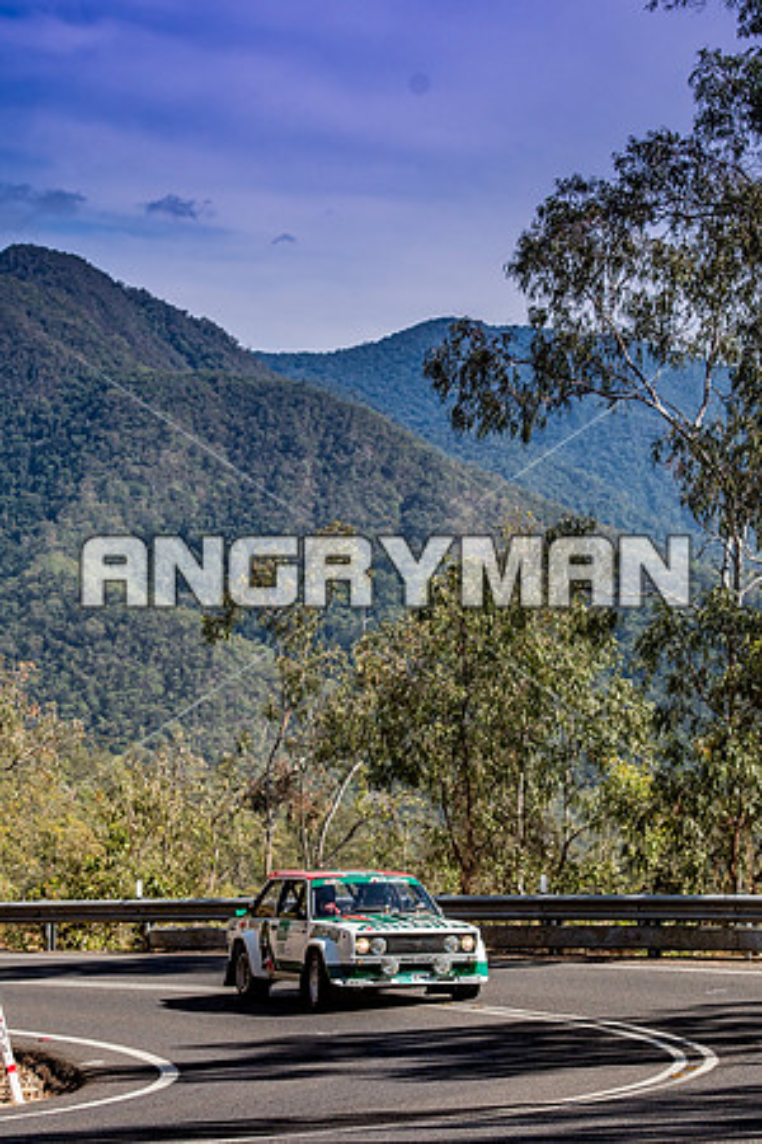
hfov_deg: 11.1
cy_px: 572
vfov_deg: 16.7
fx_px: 3905
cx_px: 381
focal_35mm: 123
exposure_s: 1/3200
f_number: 5
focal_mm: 82
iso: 250
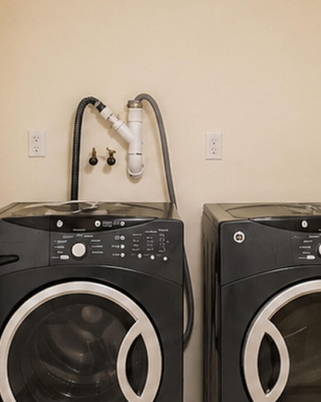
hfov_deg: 29.0
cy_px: 157
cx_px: 210
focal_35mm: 52
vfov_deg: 35.9
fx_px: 618
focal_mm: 10
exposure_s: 1/30
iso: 1600
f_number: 6.4
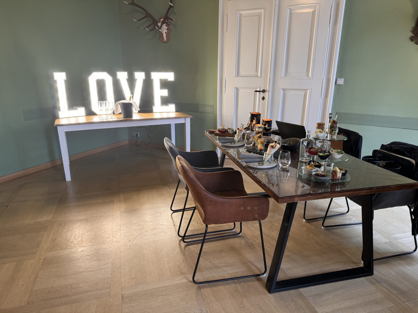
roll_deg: -0.1
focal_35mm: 24
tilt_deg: -18.6
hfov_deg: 71.6
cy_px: 156
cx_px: 209
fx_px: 290
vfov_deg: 56.8
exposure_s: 1/50
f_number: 1.78
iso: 160
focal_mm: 6.86
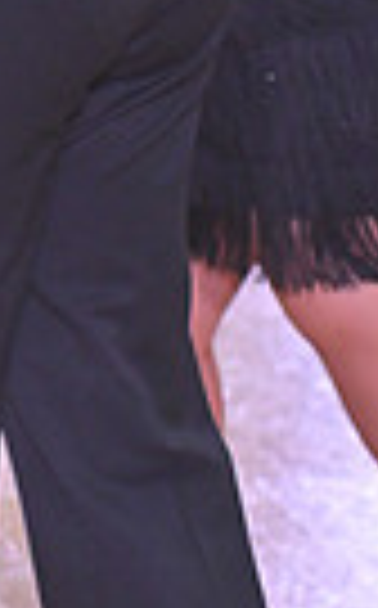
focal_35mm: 307
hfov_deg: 4.2
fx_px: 5076
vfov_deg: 6.8
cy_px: -167
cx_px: -403
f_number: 5
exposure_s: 1/320
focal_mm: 70
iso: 2000
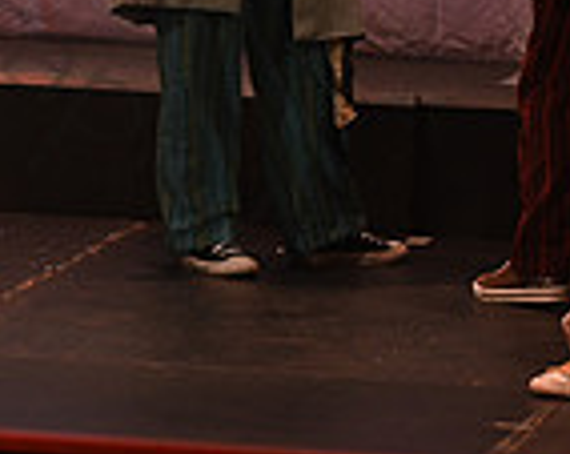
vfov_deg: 4.7
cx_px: -413
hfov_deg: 5.8
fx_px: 5505
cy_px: -283
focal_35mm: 327
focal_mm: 85
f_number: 2.8
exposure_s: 1/125
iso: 640
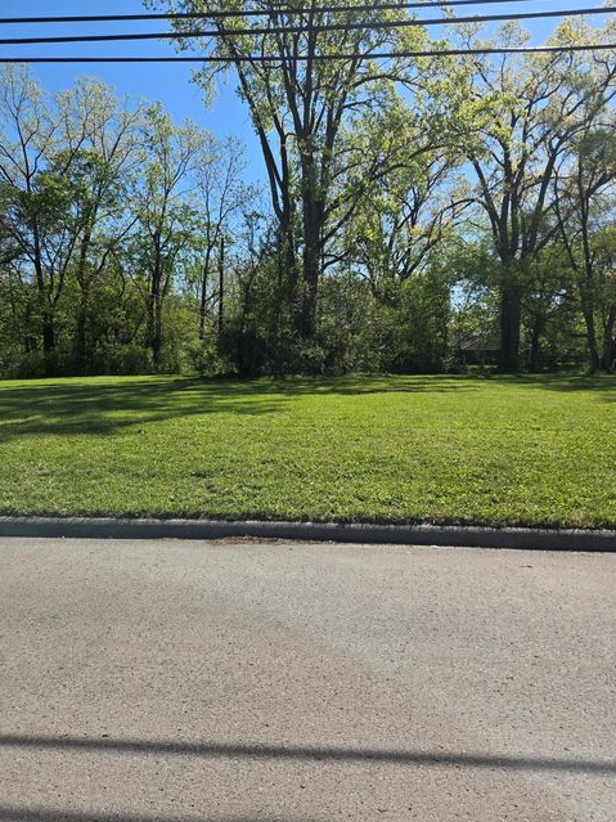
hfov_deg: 56.8
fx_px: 570
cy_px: 407
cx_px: 306
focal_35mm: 24
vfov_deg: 71.6
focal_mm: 5.4
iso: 40
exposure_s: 1/2921
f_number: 1.8
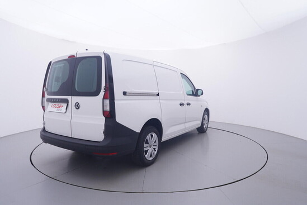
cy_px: 102
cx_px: 154
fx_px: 192
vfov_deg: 56.2
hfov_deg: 77.3
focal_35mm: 22
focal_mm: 15
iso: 200
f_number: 5
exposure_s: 1/80
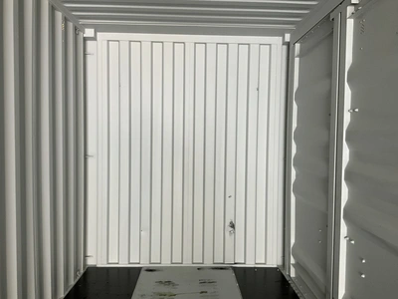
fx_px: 333
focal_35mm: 29
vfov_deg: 48.2
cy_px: 150
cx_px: 199
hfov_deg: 61.7
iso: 125
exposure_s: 1/60
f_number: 1.8
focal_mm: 3
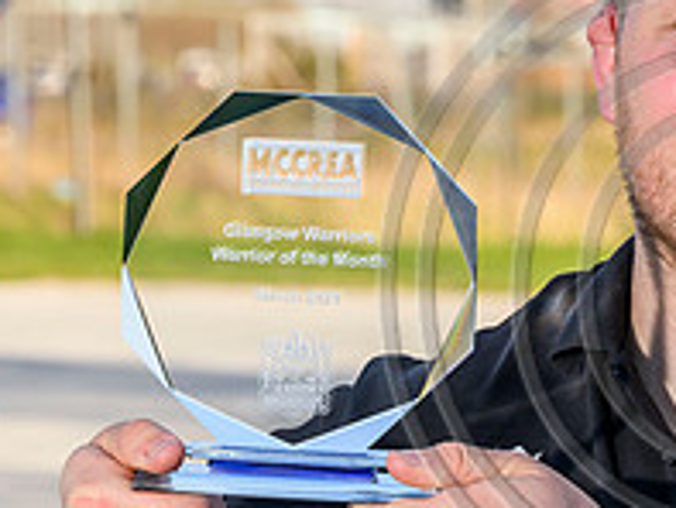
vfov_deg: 3.8
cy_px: 285
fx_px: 7601
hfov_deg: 5.1
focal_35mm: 389
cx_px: 630
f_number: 10
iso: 320
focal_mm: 125
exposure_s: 1/250
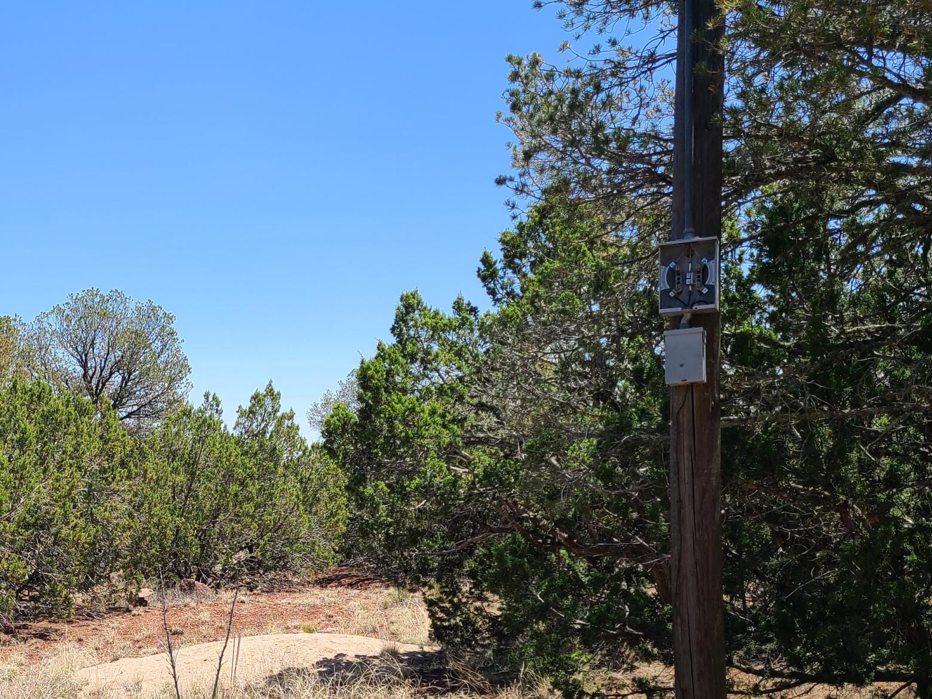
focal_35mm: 50
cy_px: 556
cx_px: 122
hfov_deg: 36.2
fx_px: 1346
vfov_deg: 28.5
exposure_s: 1/1480
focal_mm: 5.4
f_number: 1.8
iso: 40
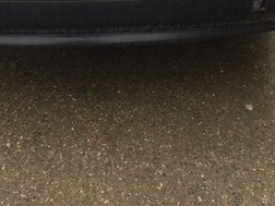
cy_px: -47
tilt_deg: -24.2
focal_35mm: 76
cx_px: 113
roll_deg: -1.0
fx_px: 604
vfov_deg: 18.3
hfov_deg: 25.6
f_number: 2.2
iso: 40
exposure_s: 1/100
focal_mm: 4.15
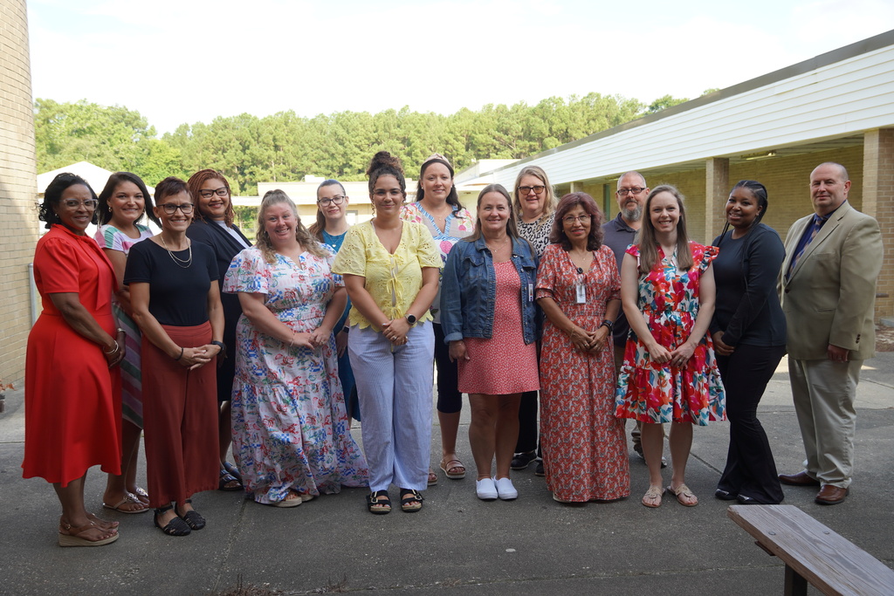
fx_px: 857
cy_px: 298
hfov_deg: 55.1
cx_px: 447
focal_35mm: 34
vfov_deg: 38.4
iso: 100
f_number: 4
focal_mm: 23
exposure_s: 1/160
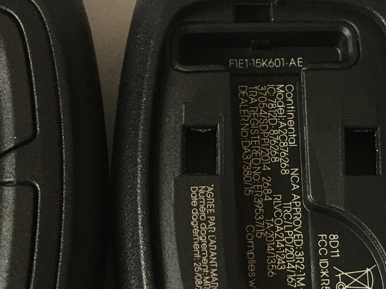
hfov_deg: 20.5
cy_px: 276
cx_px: 298
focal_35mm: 95
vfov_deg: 15.3
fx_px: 1059
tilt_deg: -79.3
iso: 40
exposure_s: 1/17
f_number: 2.2
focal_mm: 4.15
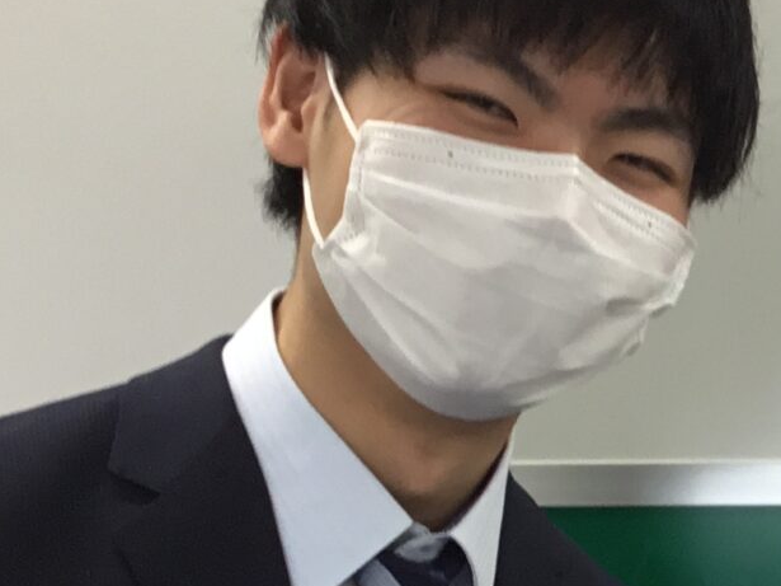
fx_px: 2910
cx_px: 1238
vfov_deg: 11.4
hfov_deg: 14.1
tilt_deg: -4.8
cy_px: 615
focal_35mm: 129
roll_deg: -0.4
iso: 32
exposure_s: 1/30
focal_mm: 3.3
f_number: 2.4
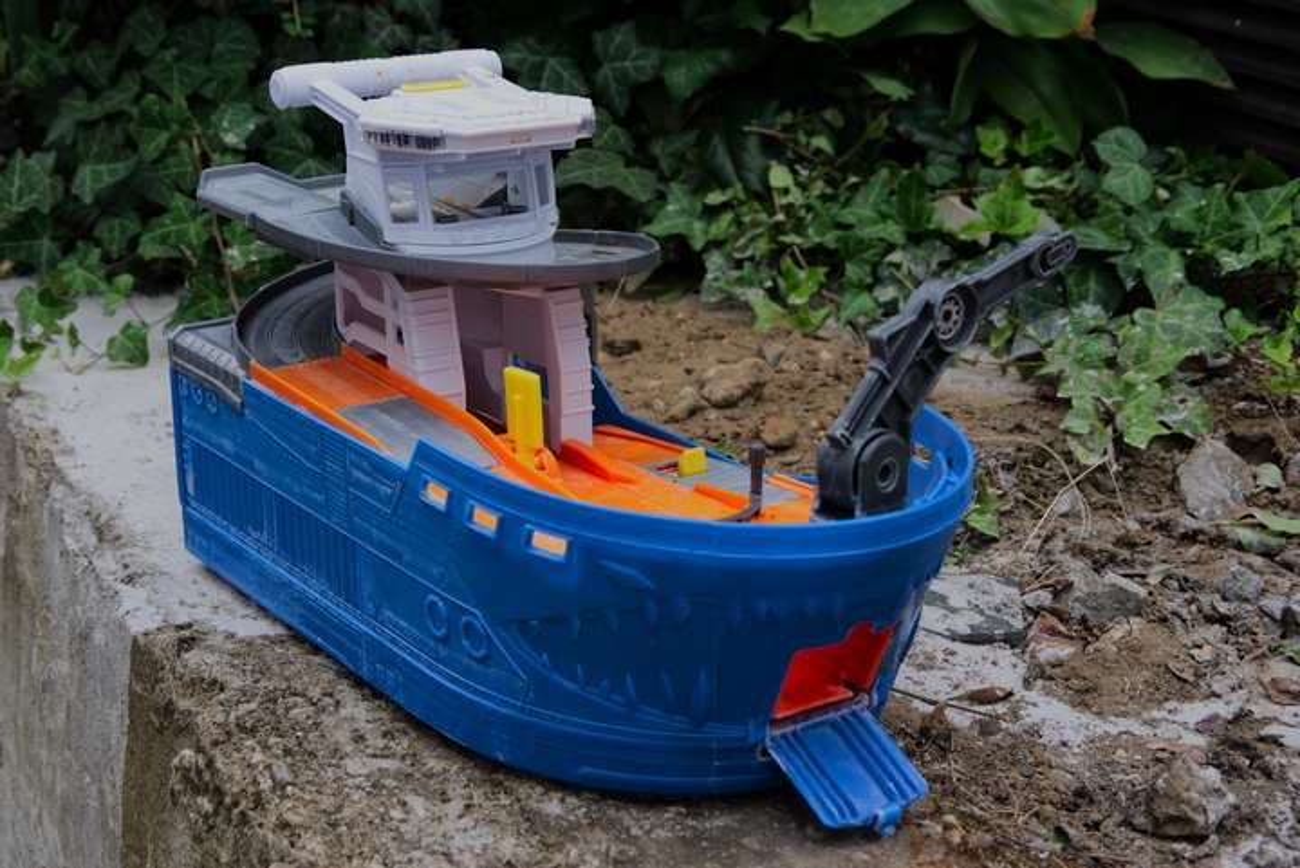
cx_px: 650
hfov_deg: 33.4
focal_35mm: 60
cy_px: 434
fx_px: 2168
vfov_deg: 22.7
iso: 400
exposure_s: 1/250
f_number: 8
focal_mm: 40
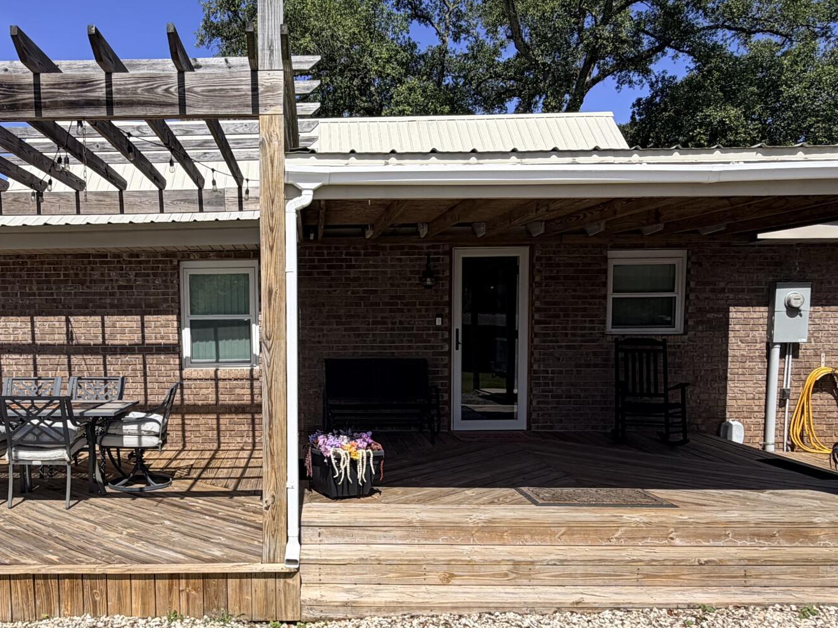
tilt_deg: -5.1
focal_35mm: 32
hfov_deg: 55.7
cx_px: 281
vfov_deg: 43.8
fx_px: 774
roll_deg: +0.7
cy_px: 397
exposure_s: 1/1068
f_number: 2.2
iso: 20
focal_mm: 2.22
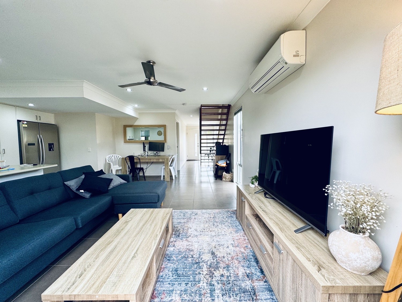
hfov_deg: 102.1
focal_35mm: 14
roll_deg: +1.7
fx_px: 163
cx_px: 201
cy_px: 151
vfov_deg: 85.7
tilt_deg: -3.2
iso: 100
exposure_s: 1/99
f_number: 2.2
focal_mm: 2.22
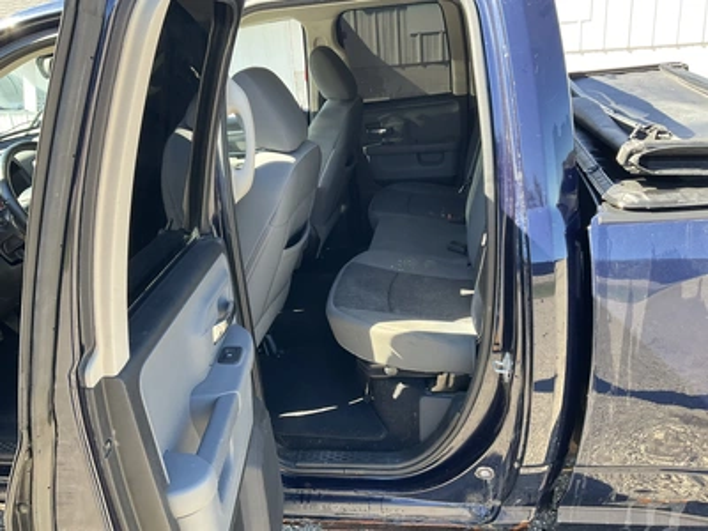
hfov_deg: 61.7
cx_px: 354
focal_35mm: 29
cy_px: 266
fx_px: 593
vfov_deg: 48.2
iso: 32
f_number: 1.8
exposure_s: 1/122
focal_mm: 3
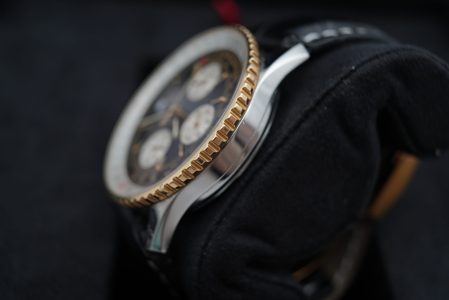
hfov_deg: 54.4
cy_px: 150
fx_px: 437
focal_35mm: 35
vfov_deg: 37.9
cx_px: 224
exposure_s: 1/250
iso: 400
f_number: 5
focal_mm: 35
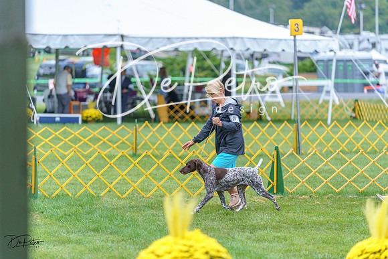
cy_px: 130
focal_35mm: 165
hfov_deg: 12.4
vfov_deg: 8.3
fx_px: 1779
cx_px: 194
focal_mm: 165
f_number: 2.8
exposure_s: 1/640
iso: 640
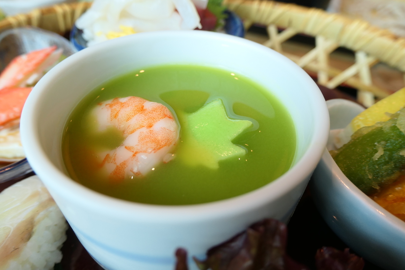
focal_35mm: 24
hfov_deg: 73.7
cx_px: 202
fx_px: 270
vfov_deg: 53.1
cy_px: 135
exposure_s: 1/60
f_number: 3.3
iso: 250
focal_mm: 8.8
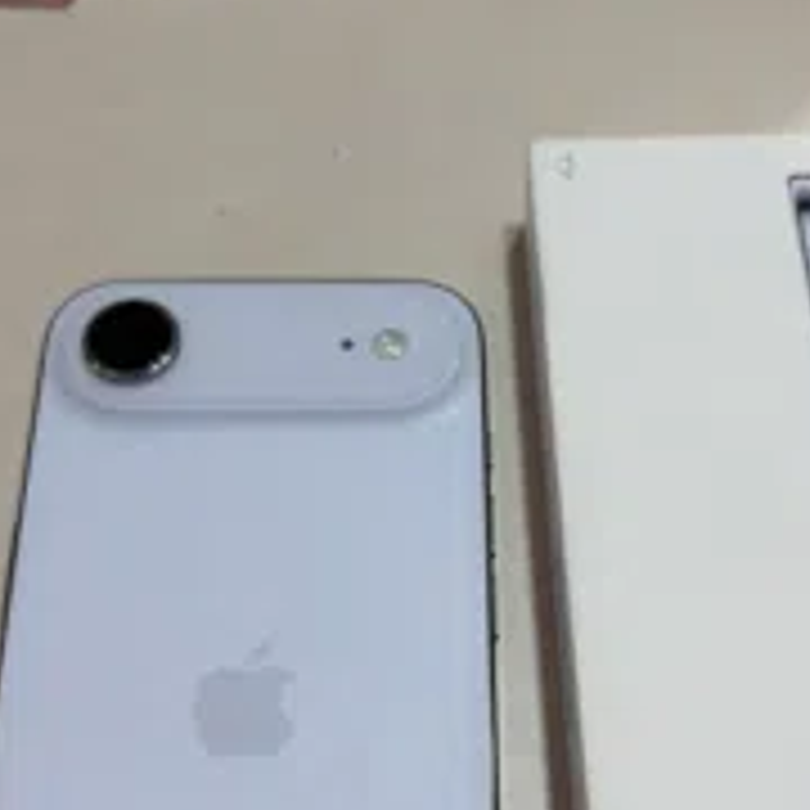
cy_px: 486
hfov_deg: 33.2
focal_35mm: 51
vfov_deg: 33.3
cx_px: 522
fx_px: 1350
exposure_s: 1/100
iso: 80
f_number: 1.6
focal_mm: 5.96
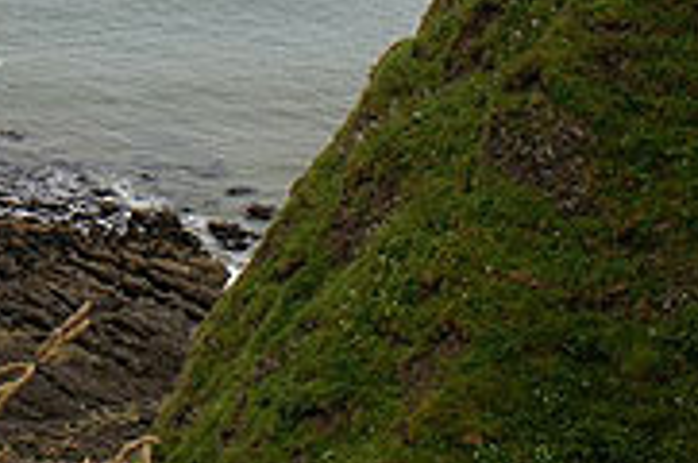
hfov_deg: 17.5
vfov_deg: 12.0
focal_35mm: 112
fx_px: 2168
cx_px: -112
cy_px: -29
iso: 100
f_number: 6.3
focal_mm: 30
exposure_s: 1/60
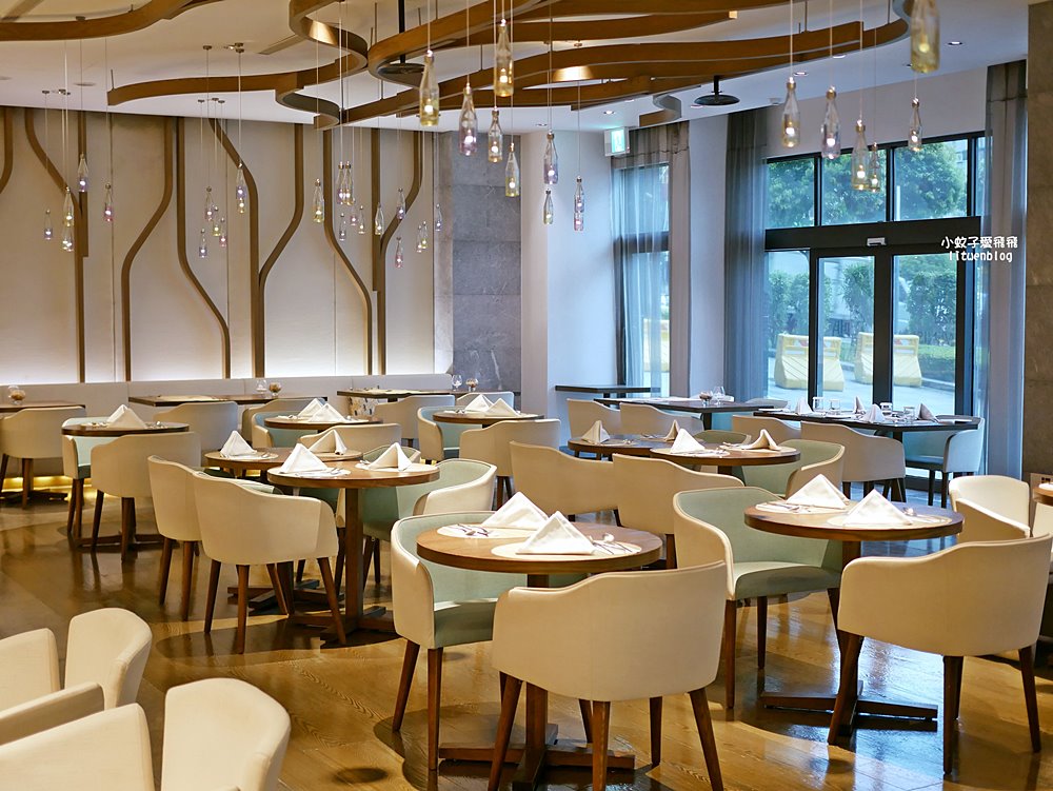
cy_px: 396
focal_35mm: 50
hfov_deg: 38.2
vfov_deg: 29.1
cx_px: 526
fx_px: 1522
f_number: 1.8
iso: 640
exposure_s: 1/60
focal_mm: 25
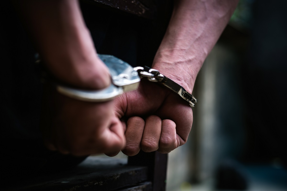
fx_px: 399
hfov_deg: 39.6
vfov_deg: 27.0
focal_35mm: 50
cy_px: 96
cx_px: 144
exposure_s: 1/320
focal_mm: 50
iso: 100
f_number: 3.5
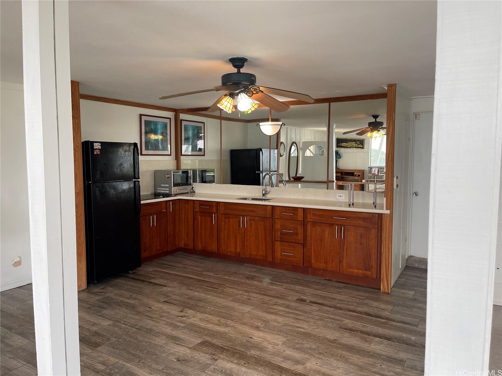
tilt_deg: -5.3
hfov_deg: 69.4
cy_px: 188
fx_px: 363
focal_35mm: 25
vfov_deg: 54.9
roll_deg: +0.0
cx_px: 251
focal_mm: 5.1
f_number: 1.6
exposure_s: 1/120
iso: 100
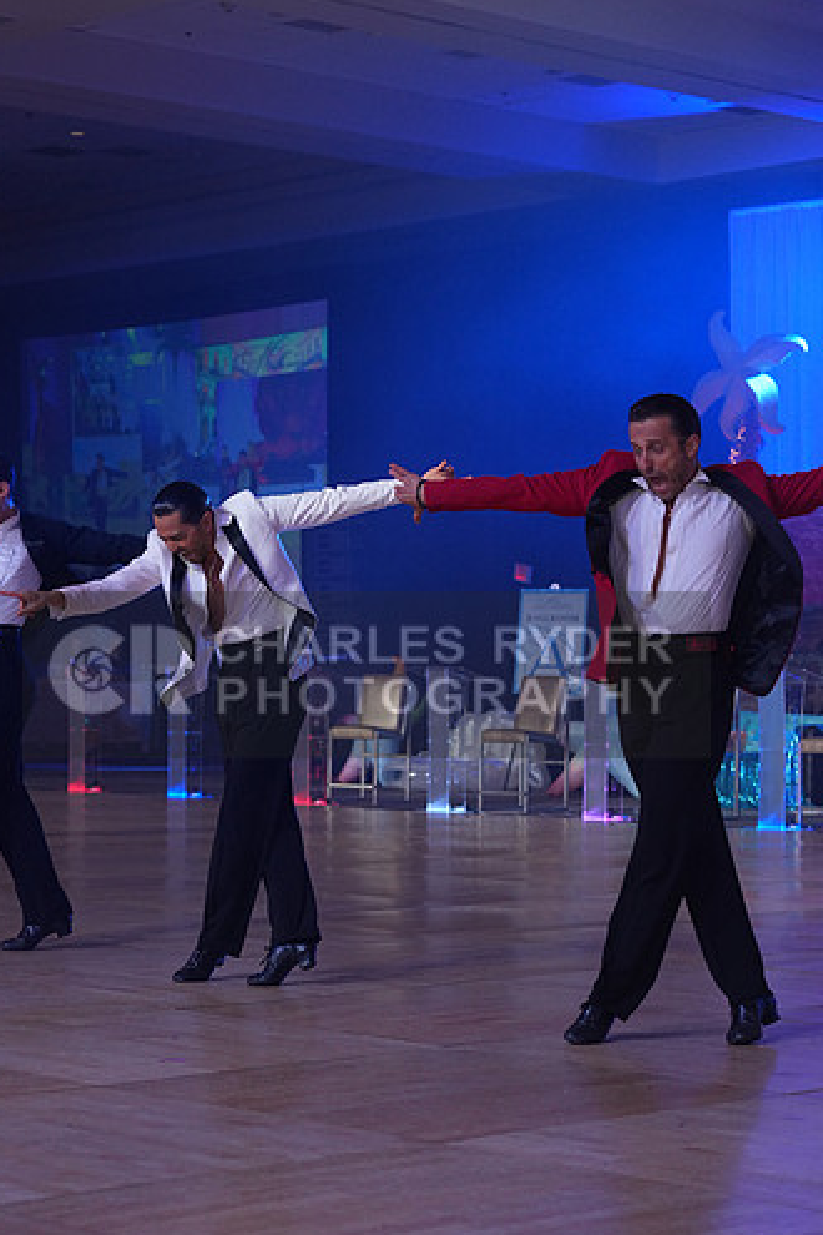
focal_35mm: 82
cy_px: 676
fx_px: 2812
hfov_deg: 16.6
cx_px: 368
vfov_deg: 24.8
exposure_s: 1/400
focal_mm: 70
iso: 1250
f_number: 4
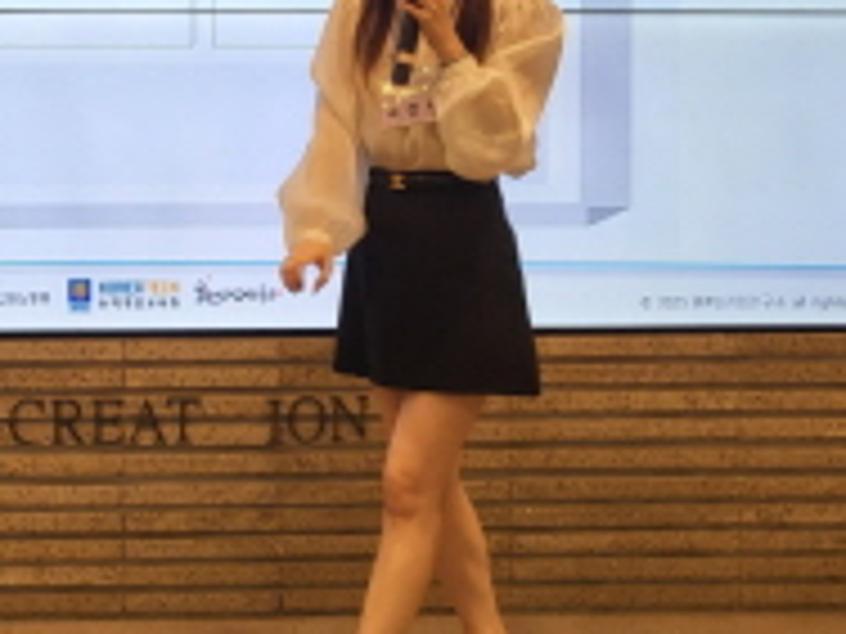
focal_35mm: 62
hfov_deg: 30.3
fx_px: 1515
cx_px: 148
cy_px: 40
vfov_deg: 22.9
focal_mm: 4.25
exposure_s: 1/120
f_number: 1.8
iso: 50
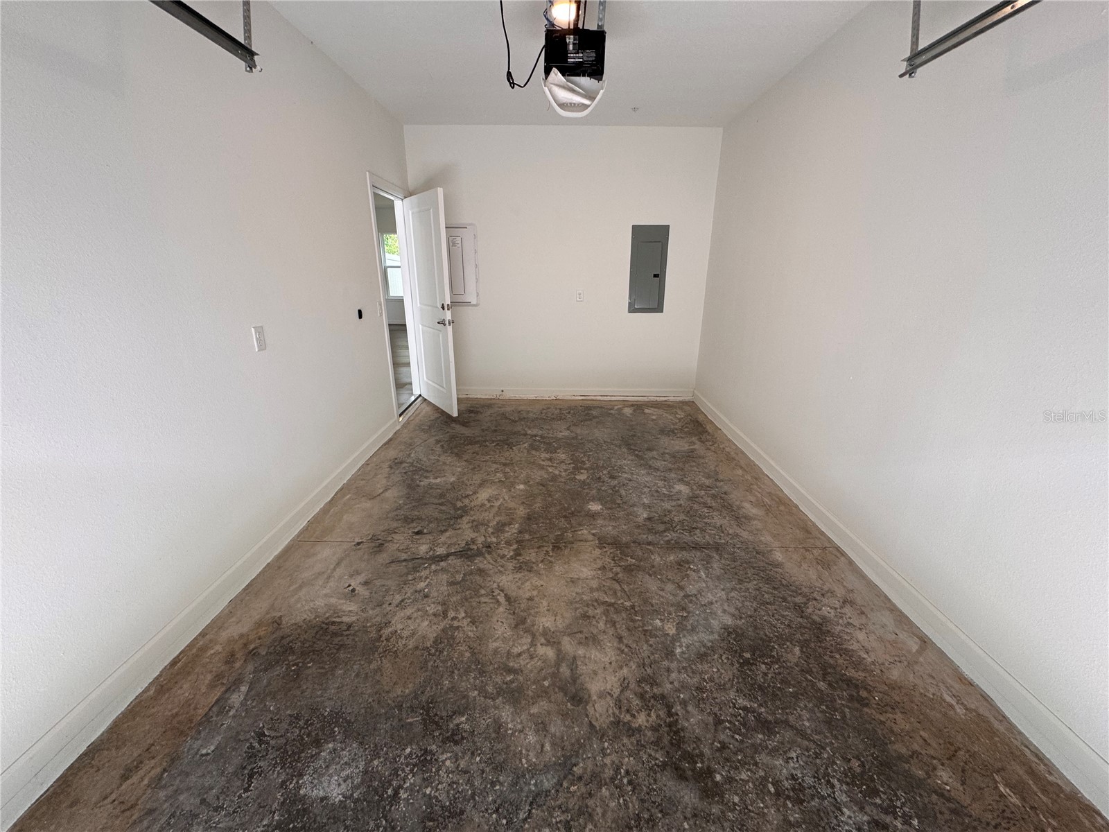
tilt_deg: -17.4
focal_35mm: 14
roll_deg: -0.9
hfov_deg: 102.1
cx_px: 554
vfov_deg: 85.7
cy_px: 416
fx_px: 449
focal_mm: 2.22
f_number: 2.2
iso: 125
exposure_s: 1/120
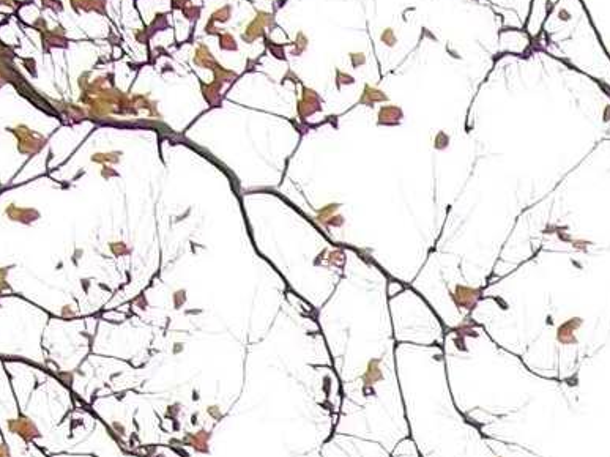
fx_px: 4475
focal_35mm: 254
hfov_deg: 7.3
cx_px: 1425
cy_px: 1691
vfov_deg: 5.3
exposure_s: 1/160
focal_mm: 5.7
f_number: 2.9
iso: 80
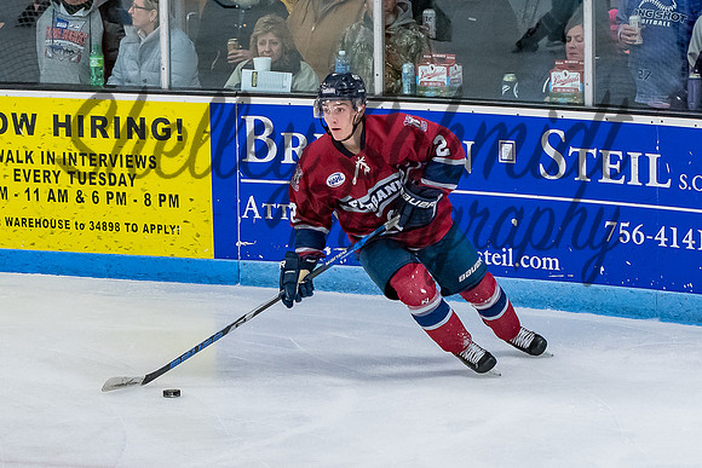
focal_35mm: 191
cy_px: 288
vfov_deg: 7.2
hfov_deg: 10.8
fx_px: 3730
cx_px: 359
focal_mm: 70
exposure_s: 1/800
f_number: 3.5
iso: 2500
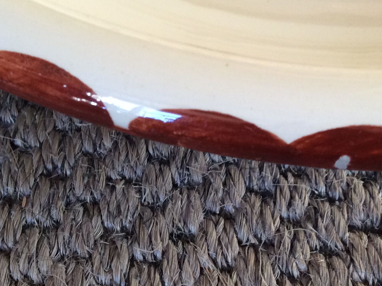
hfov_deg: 30.3
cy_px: 197
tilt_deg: -55.3
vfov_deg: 22.7
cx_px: 205
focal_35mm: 64
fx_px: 705
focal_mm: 3.3
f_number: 2.4
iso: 100
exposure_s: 1/24
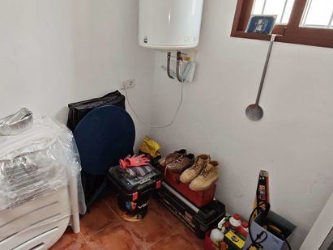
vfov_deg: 56.9
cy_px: 125
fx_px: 231
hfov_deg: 70.4
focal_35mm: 24
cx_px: 125
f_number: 2.2
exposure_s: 1/50
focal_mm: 2.16
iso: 200
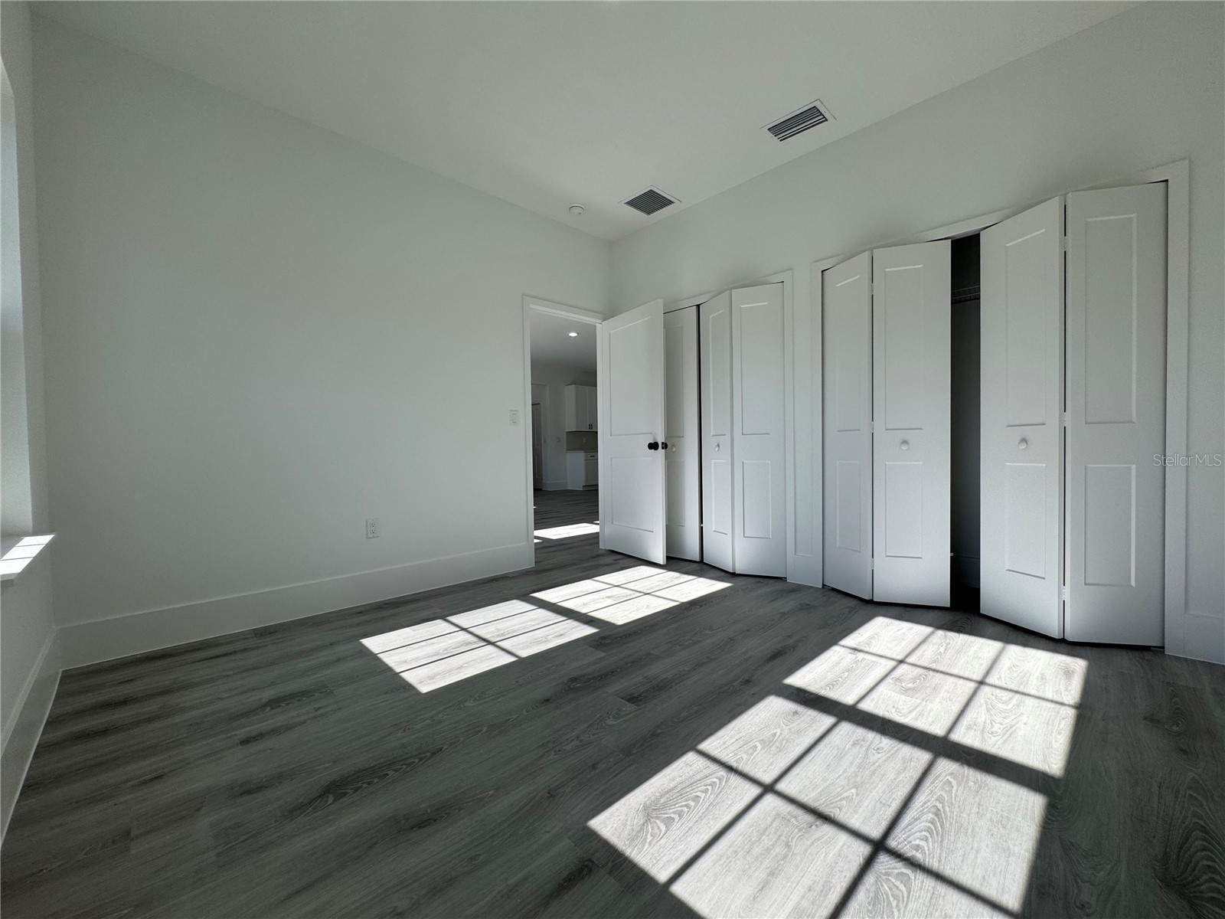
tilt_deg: -1.3
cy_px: 460
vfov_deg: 85.7
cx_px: 612
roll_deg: +0.6
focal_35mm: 14
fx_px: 495
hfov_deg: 102.1
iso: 40
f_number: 2.2
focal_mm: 2.22
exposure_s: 1/515
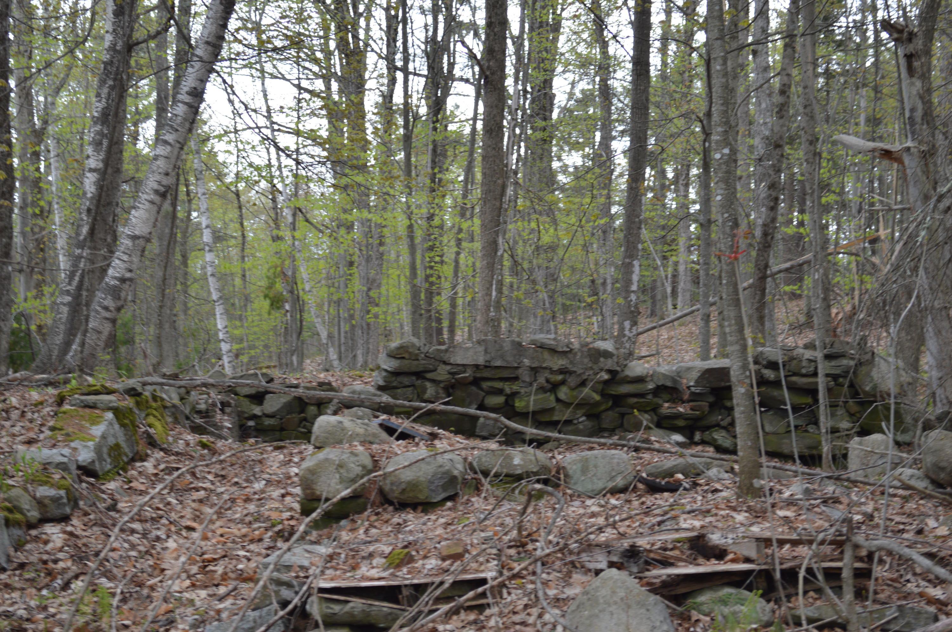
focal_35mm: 57
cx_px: 476
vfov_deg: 23.7
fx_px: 1506
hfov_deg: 35.1
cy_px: 316
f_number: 5
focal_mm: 38
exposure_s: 1/25
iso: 100
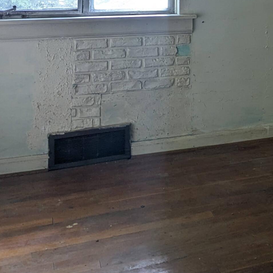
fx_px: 598
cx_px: 361
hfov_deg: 22.7
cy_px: -28
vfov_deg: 24.0
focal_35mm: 67
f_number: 1.85
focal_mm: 6.81
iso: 151
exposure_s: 1/62.5
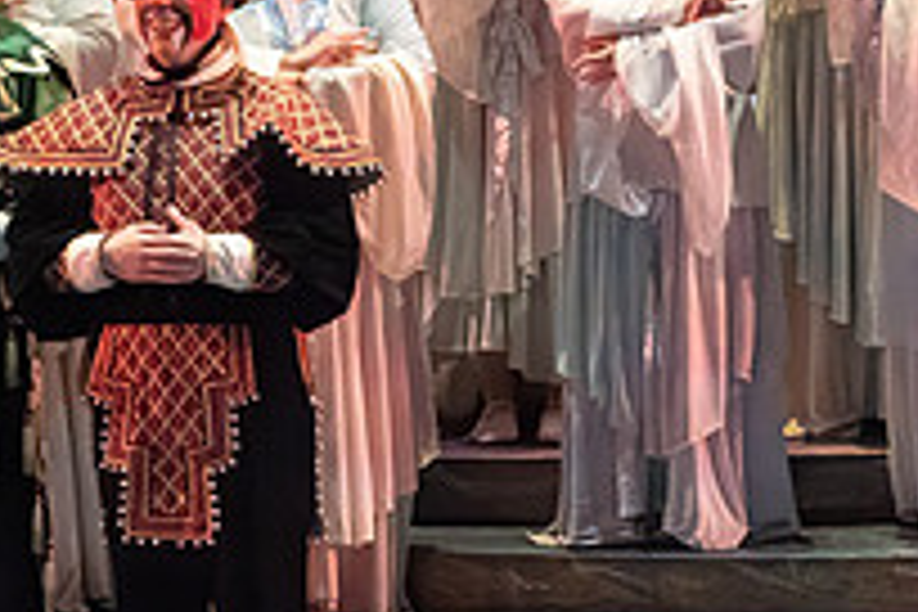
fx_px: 14508
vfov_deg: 2.4
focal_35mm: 569
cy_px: 677
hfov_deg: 3.6
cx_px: 1256
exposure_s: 1/1000
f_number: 10
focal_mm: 200
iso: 20000
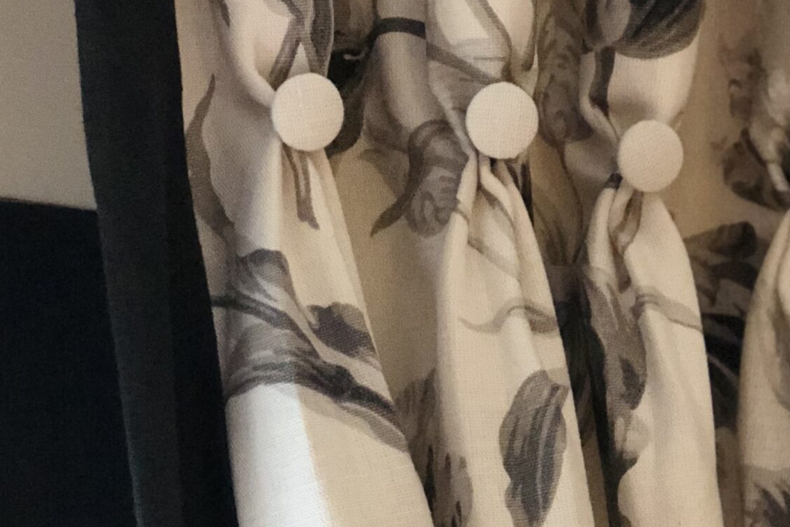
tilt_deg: +6.4
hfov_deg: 15.3
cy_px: 700
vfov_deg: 10.0
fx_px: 2940
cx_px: 492
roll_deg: +2.3
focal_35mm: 134
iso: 1250
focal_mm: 6.6
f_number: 2.8
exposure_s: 1/50
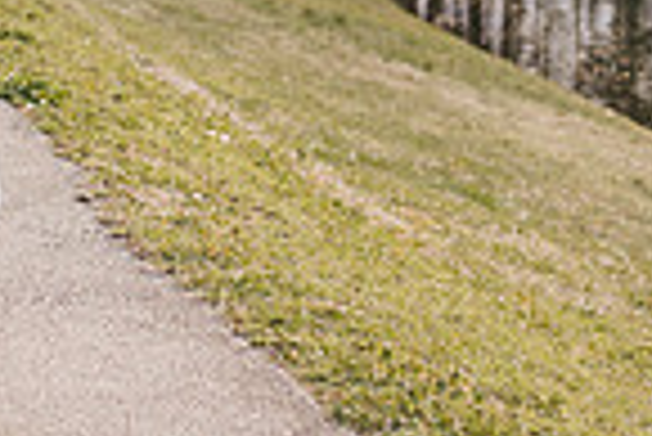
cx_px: 207
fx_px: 3626
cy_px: -236
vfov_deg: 6.8
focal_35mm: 200
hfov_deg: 10.3
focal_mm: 50
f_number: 2.2
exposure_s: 1/640
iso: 125
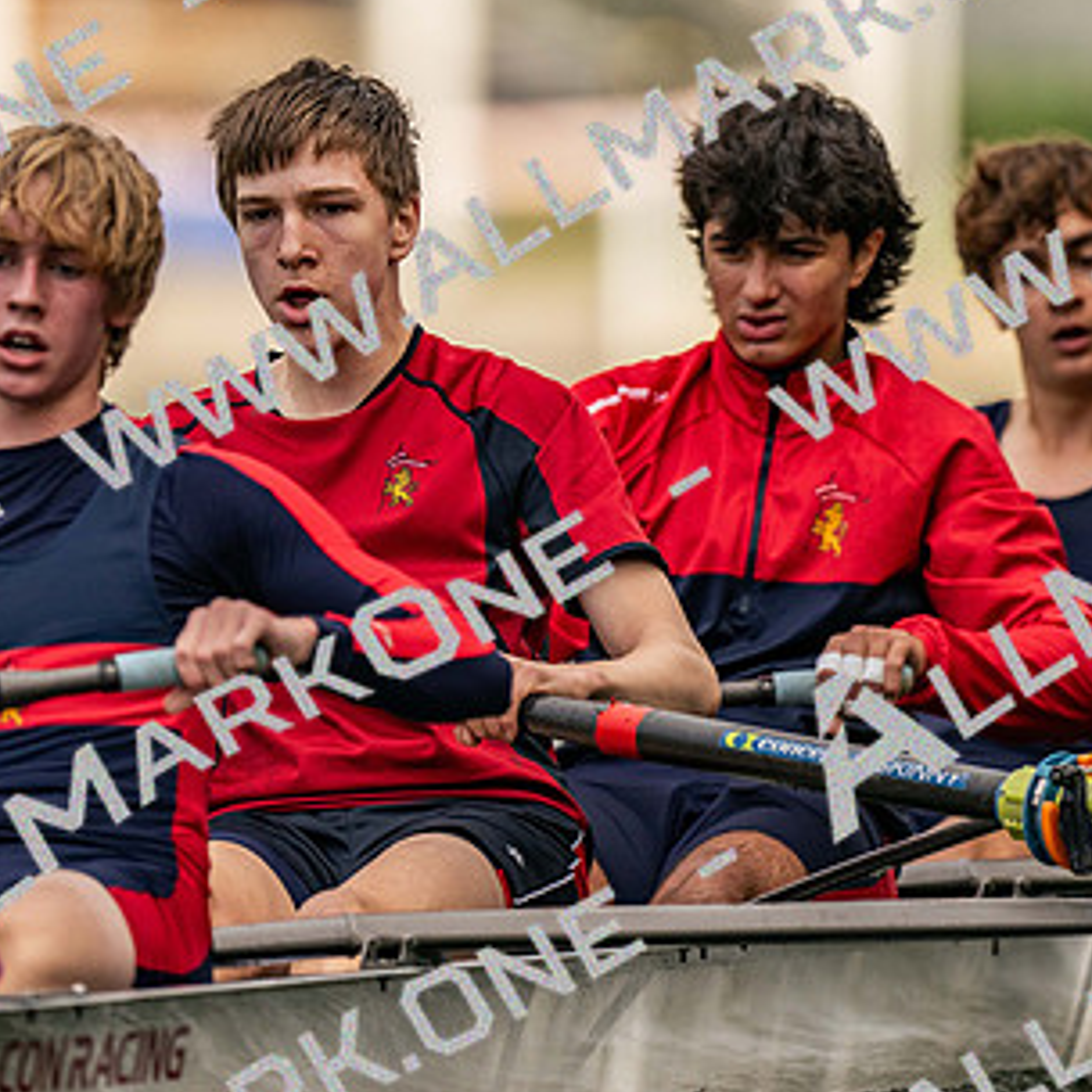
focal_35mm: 972
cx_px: 506
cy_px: 501
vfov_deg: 1.8
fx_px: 34691
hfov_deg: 1.8
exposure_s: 1/2500
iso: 320
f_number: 4
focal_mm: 600
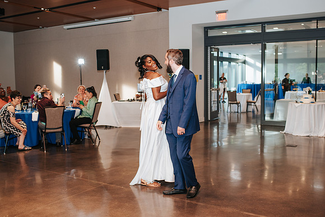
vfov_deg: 34.4
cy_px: 108
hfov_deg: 49.8
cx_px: 165
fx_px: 350
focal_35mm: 39
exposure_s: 1/160
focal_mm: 35
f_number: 2.8
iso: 560
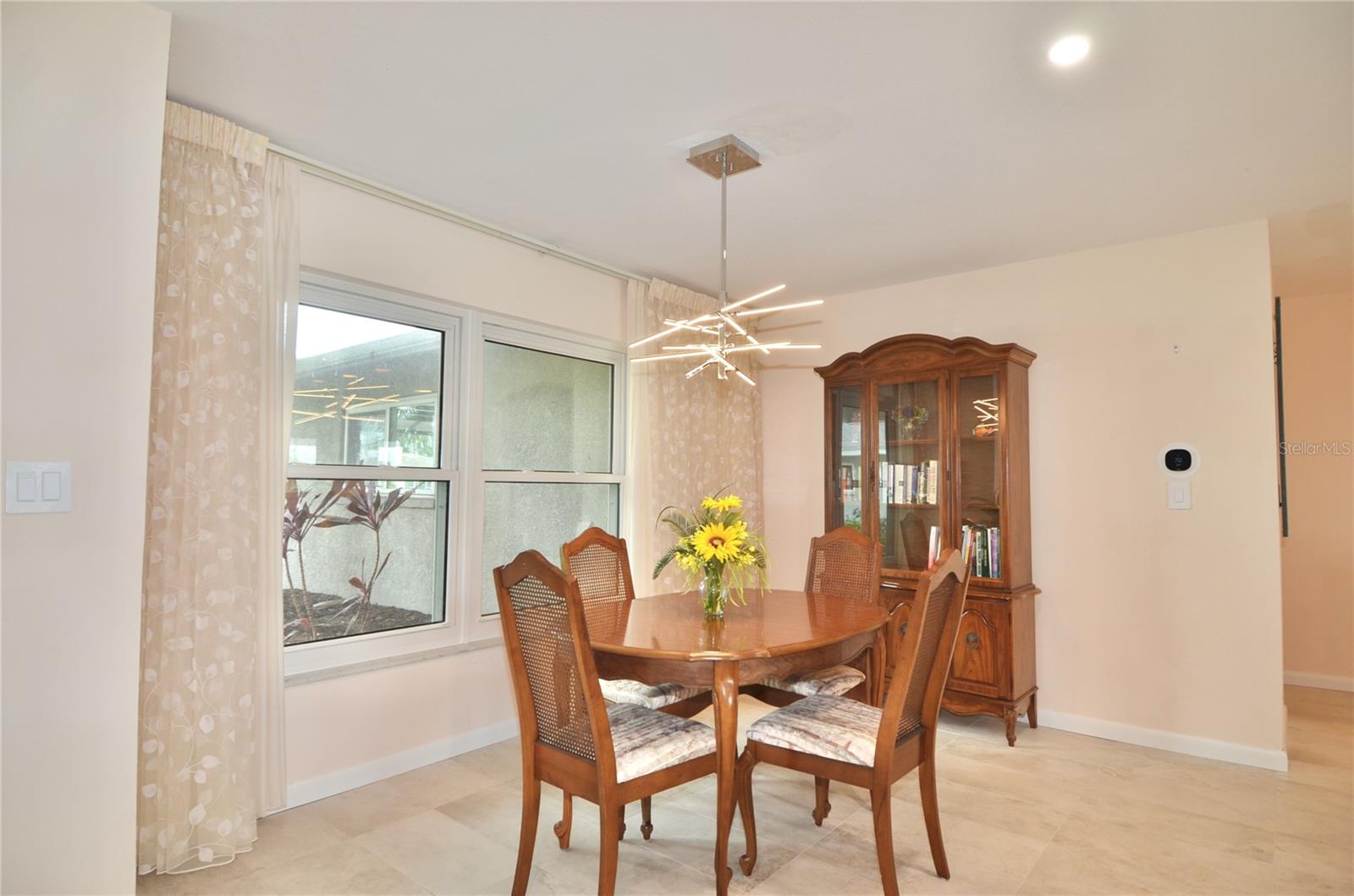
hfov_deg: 53.2
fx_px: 1351
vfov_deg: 36.7
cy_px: 448
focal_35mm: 36
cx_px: 677
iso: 200
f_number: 4
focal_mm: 24
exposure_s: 1/60
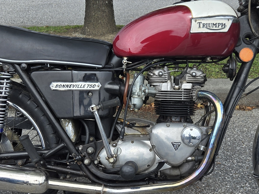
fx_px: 404
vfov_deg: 26.9
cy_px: 125
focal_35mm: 54
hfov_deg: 35.5
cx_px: 137
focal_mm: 5.4
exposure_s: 1/1142
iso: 25
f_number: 1.8
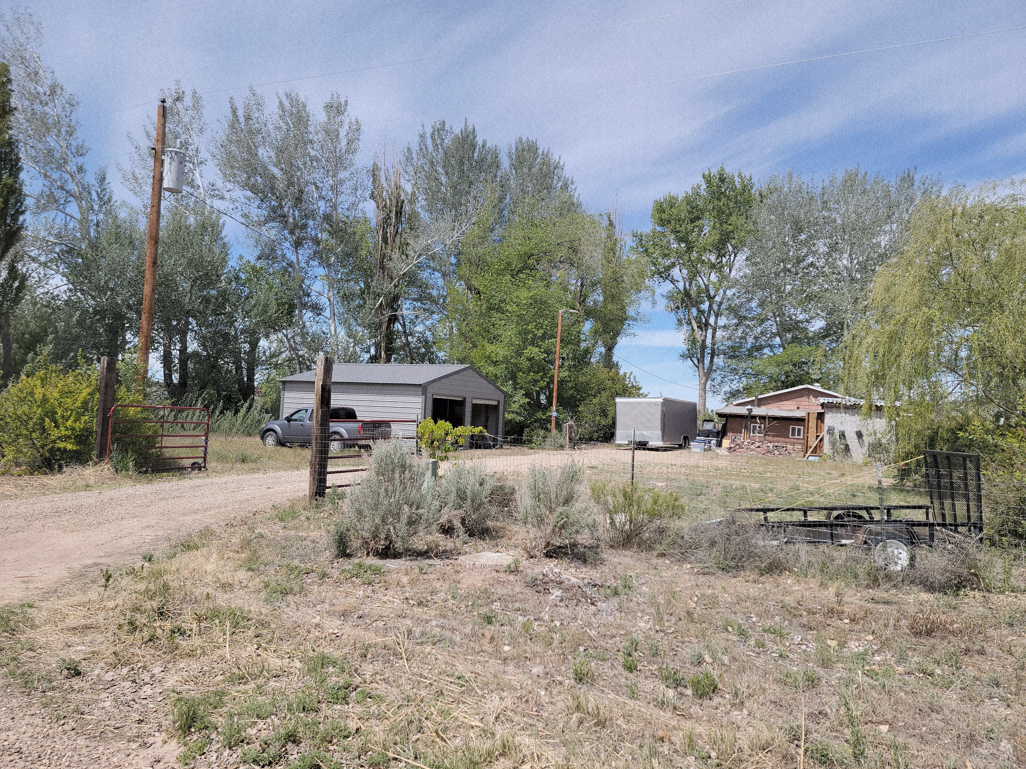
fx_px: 711
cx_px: 513
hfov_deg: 71.6
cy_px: 384
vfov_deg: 56.8
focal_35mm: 24
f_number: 1.8
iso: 16
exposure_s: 1/904
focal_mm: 6.7
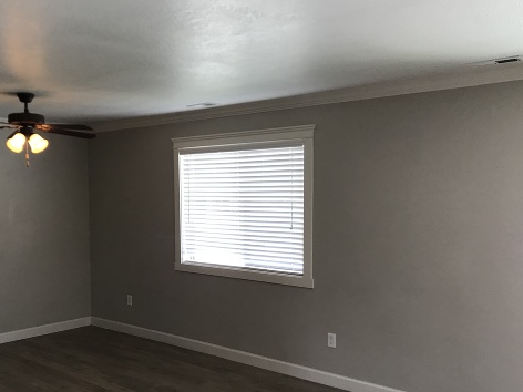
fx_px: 574
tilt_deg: -5.8
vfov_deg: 37.5
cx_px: 203
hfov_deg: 48.6
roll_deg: -0.4
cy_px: 241
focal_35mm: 38
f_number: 1.8
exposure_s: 1/40
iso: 25
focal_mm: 3.99
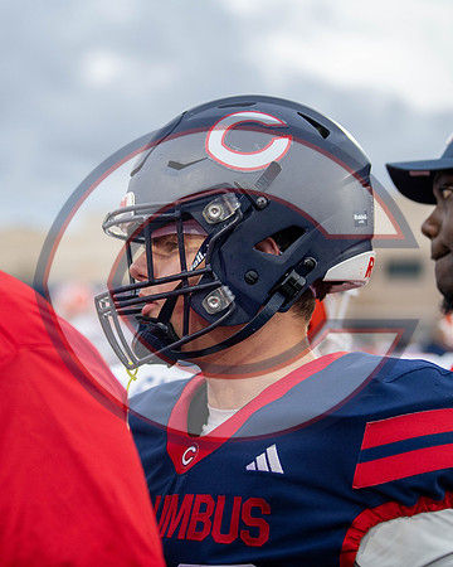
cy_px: 284
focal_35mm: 99
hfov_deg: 15.6
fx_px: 1651
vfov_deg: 19.5
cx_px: 173
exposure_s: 1/1000
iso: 1100
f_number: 2.8
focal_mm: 70
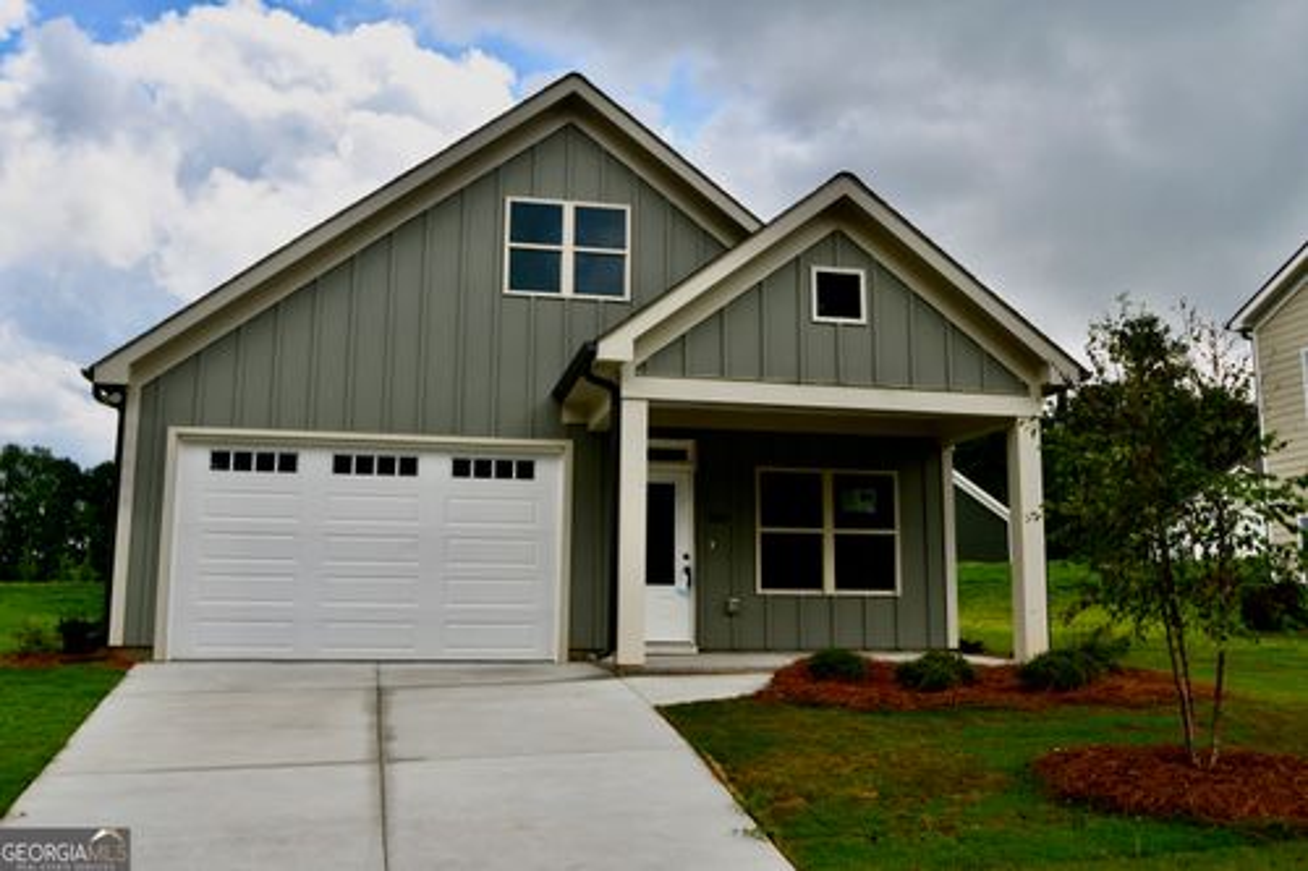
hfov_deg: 60.3
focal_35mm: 31
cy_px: 436
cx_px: 654
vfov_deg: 42.3
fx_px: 1126
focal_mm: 21
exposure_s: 1/250
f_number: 8
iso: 110
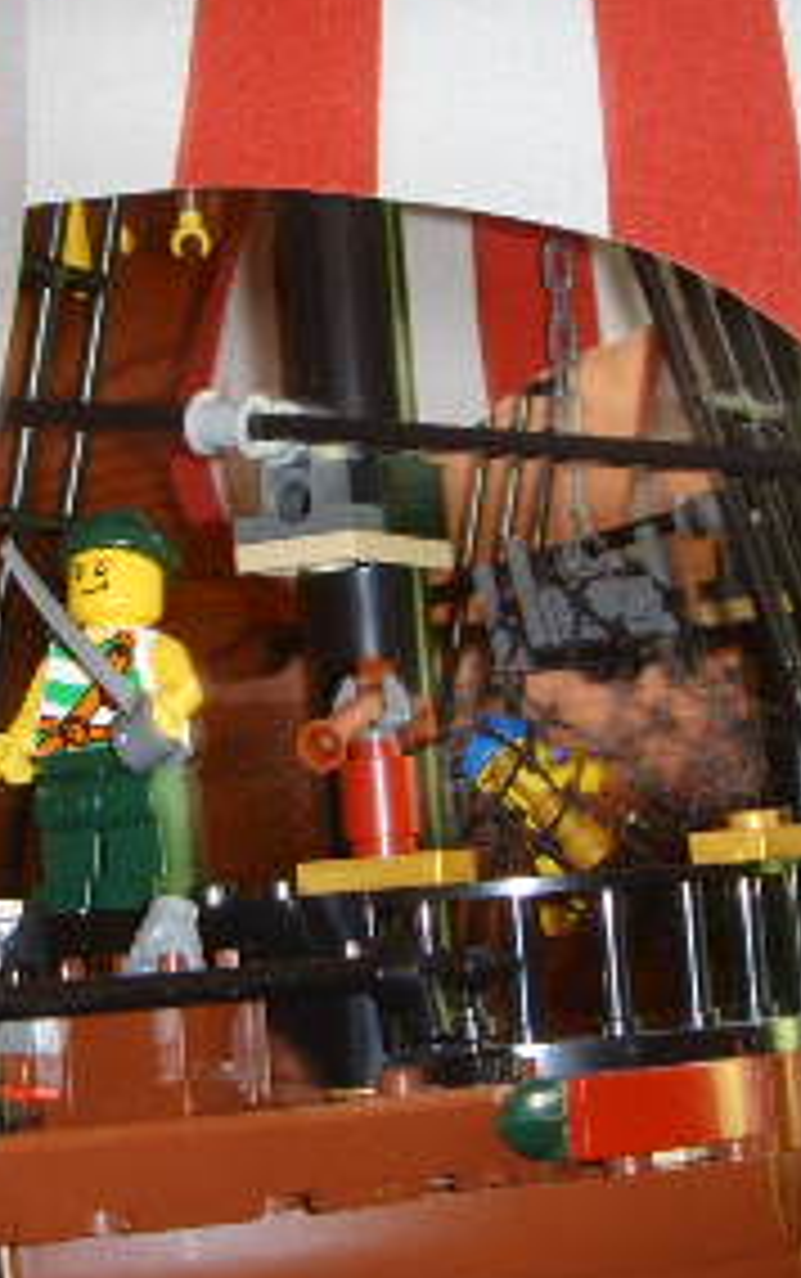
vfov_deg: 22.3
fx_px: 3242
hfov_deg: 14.1
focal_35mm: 93
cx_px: 238
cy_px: 576
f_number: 3.5
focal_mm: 6.6
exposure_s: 1/45
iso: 100
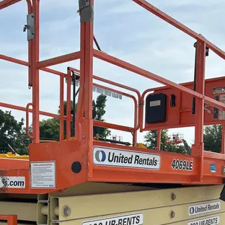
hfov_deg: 31.6
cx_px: 93
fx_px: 397
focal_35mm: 54
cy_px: 212
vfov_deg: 30.0
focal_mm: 5.7
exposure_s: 1/5076
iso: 50
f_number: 1.5
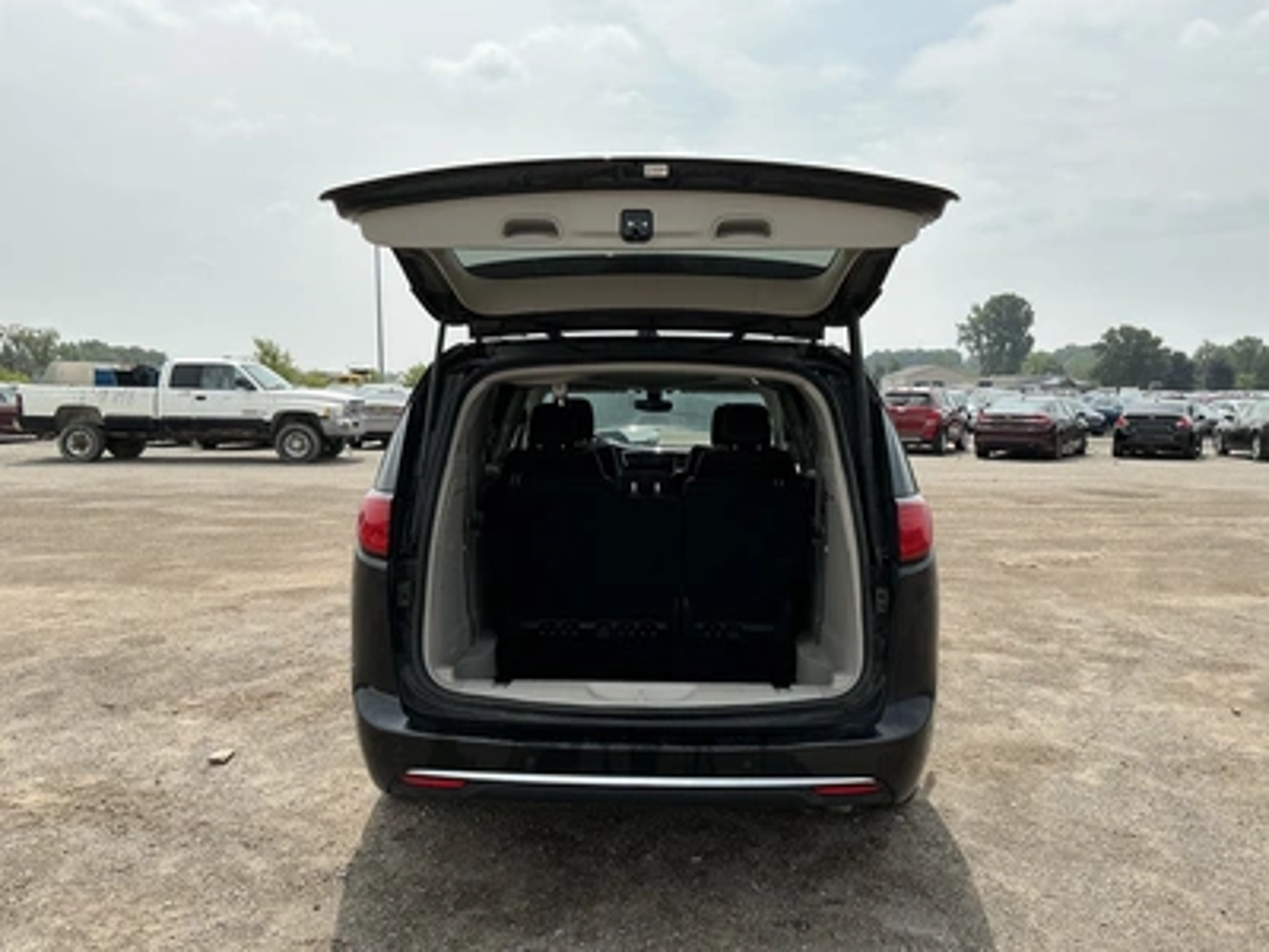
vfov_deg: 49.7
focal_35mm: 28
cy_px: 476
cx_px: 634
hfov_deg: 63.4
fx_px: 1026
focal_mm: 3
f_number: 1.8
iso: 25
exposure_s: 1/2538
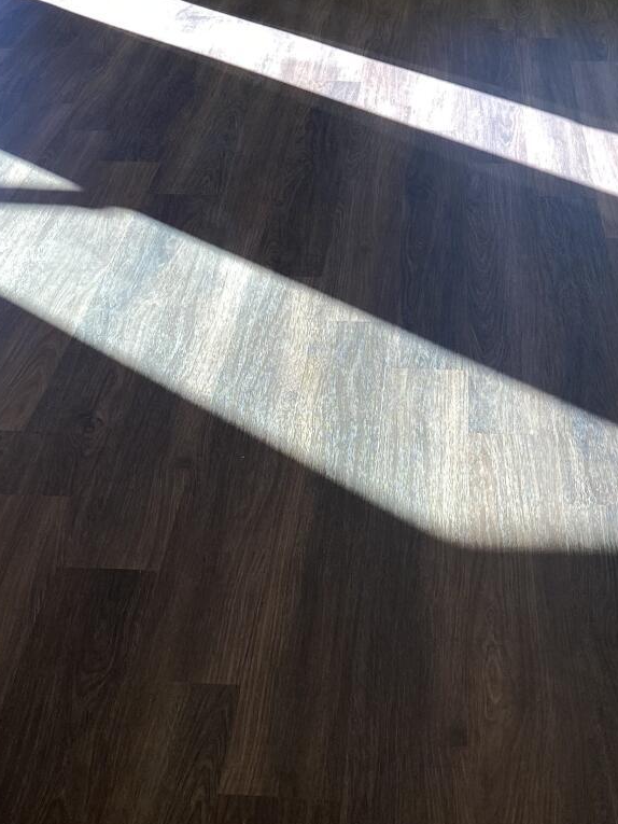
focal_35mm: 68
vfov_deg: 25.4
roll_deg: -0.4
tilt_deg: -8.6
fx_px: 1618
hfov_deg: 21.6
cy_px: -185
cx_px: 380
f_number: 1.8
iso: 32
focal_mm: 4.25
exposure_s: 1/125
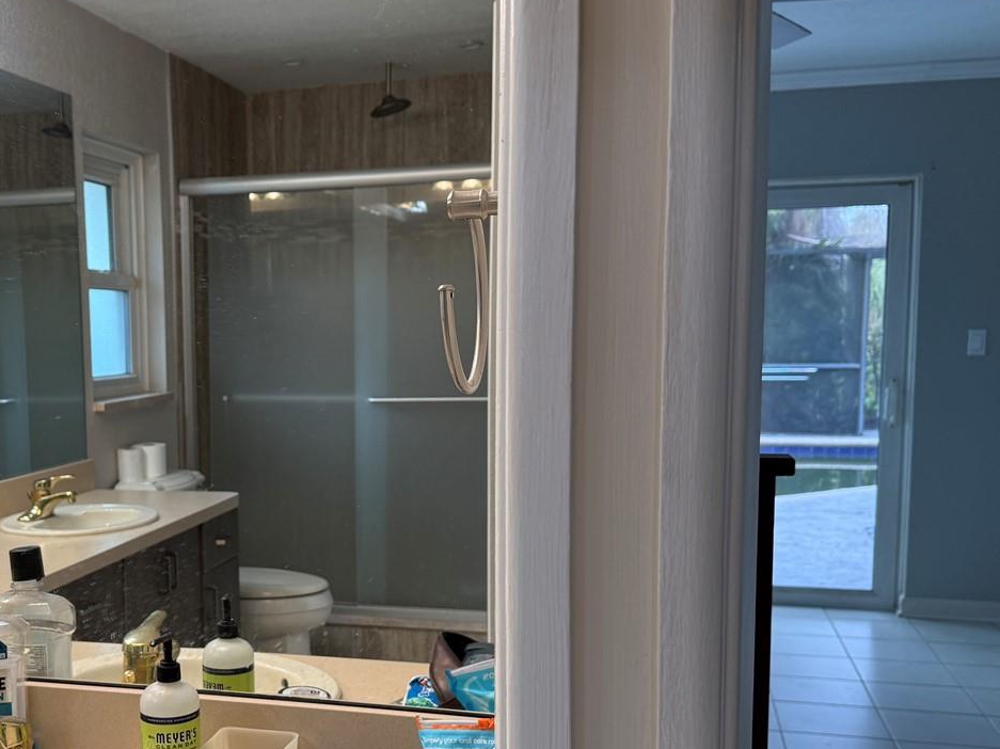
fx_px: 1184
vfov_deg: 34.9
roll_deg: +1.0
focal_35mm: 41
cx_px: 283
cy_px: 473
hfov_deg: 44.6
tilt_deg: -6.2
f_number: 1.78
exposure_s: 1/120
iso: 125
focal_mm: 6.76
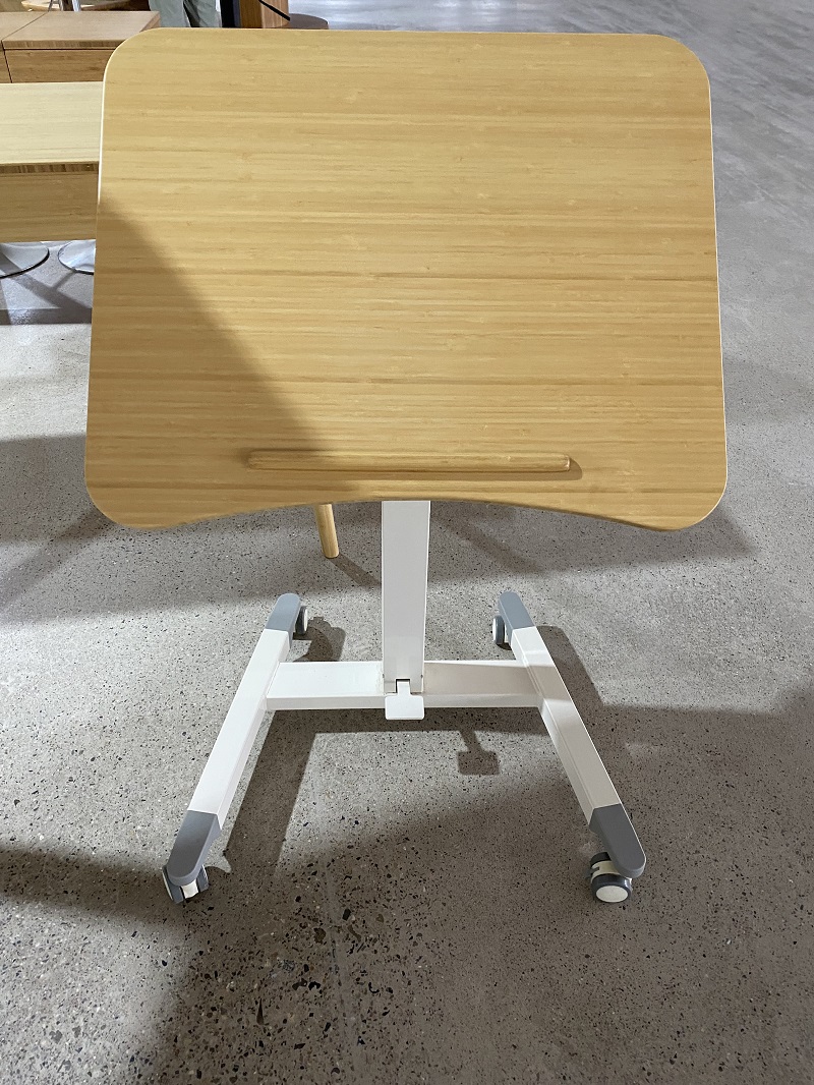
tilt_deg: -39.1
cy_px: 542
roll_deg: -1.9
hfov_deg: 53.1
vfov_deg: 67.3
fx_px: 815
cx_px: 407
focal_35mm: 26
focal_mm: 4.25
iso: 200
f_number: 1.8
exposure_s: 1/50
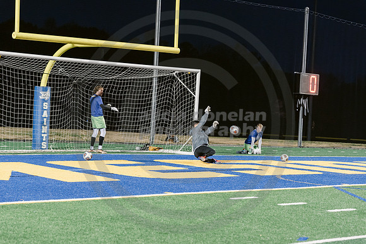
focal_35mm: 102
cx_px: 183
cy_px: 122
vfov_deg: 13.4
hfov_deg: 20.0
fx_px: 1037
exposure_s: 1/250
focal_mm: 102
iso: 2500
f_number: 4
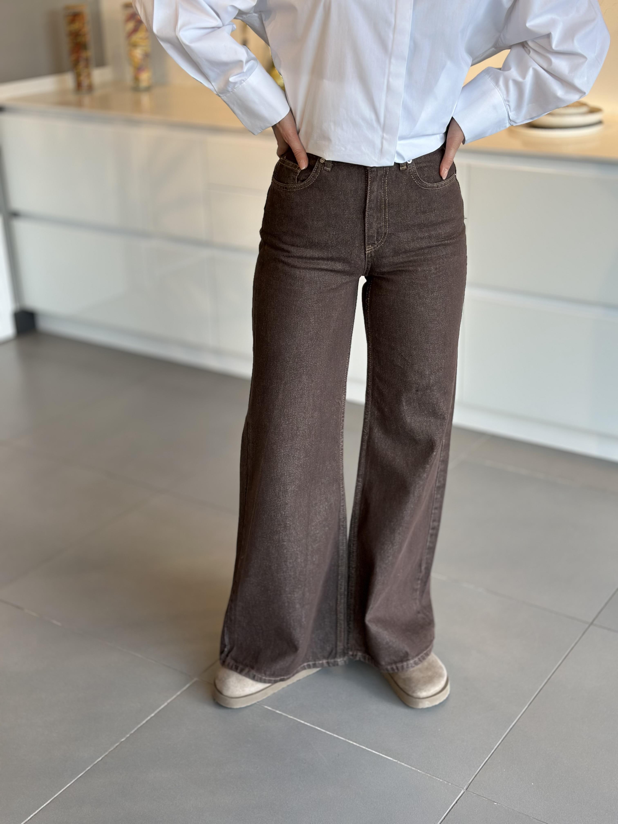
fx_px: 1143
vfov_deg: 39.7
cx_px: 309
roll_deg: +0.9
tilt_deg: -23.9
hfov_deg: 30.3
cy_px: 412
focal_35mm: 48
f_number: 1.78
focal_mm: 6.86
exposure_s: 1/163
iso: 64
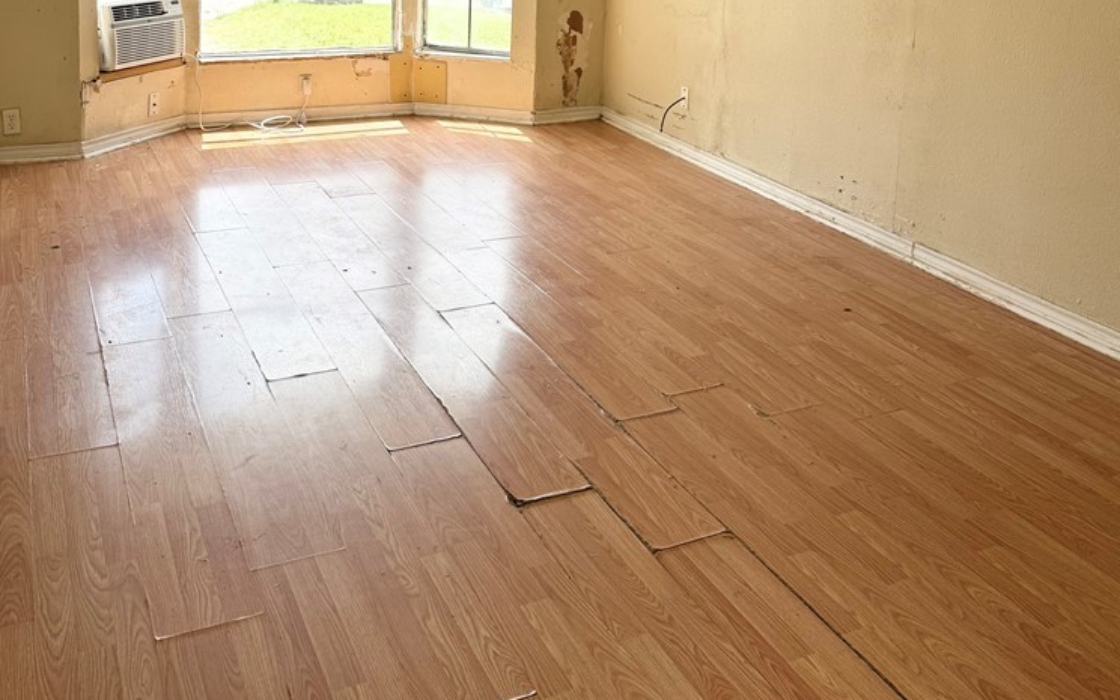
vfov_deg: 33.7
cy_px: 29
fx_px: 1068
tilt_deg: -8.5
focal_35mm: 35
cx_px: 552
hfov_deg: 55.3
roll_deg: -3.4
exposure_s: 1/757
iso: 80
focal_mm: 6.76
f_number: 1.78
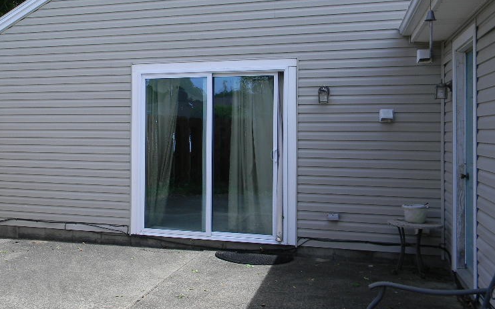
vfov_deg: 31.2
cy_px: 131
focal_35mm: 41
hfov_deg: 47.5
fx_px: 553
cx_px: 168
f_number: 3.5
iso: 80
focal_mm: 5
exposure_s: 1/500
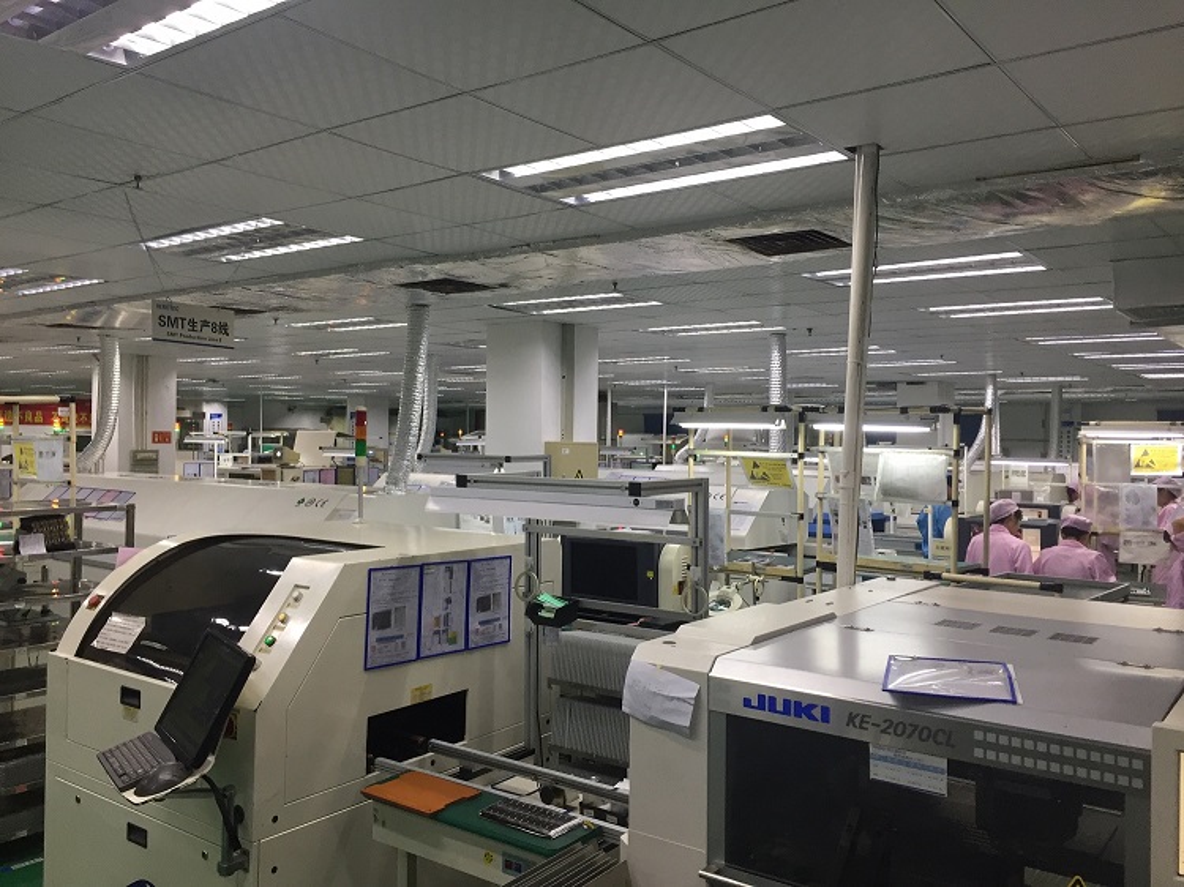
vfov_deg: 48.2
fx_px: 992
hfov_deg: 61.7
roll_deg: -1.5
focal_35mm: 29
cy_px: 444
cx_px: 592
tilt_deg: +0.9
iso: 50
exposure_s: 1/33
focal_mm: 4.15
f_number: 2.2
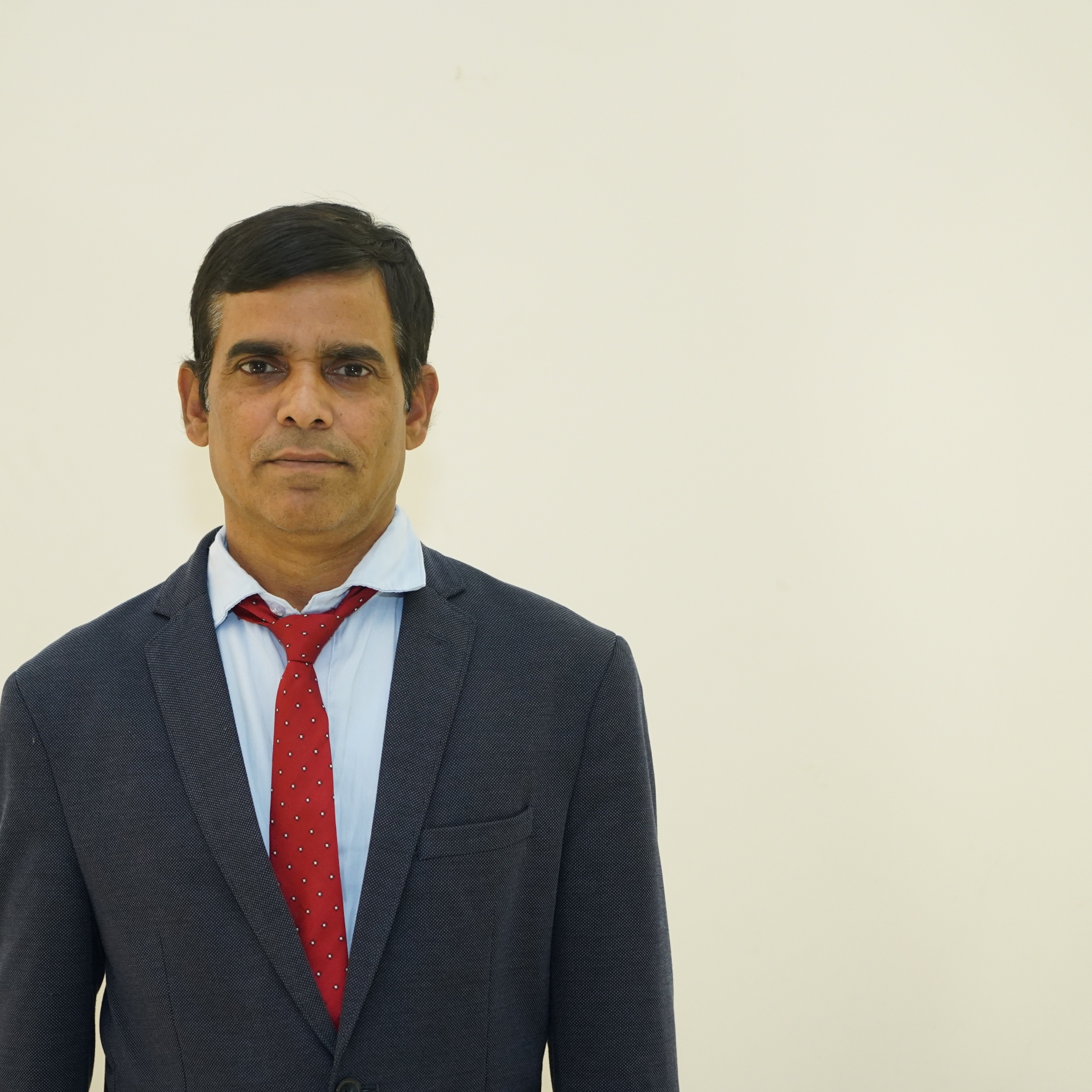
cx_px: 314
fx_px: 2820
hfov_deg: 21.8
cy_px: 550
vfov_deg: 21.9
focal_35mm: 79
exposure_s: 1/100
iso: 2000
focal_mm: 61
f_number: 4
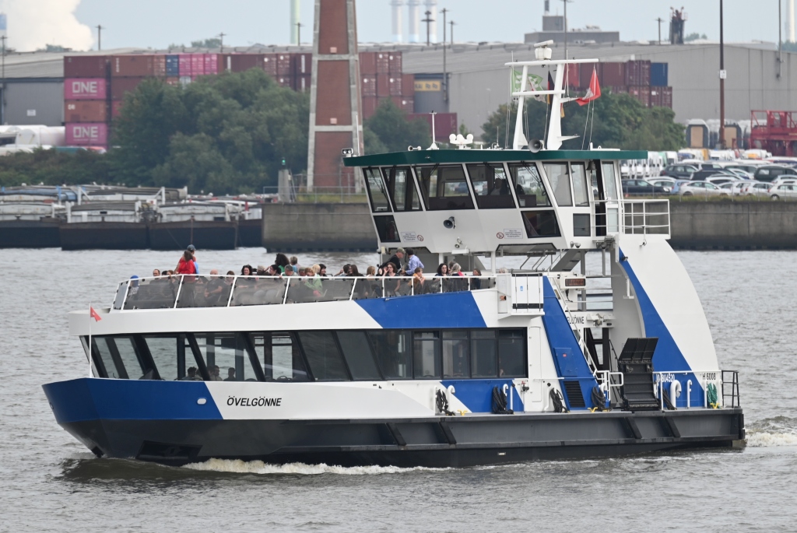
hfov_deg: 5.7
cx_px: 398
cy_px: 266
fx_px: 7978
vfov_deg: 3.8
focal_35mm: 360
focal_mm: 360
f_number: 5.6
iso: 200
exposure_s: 1/800
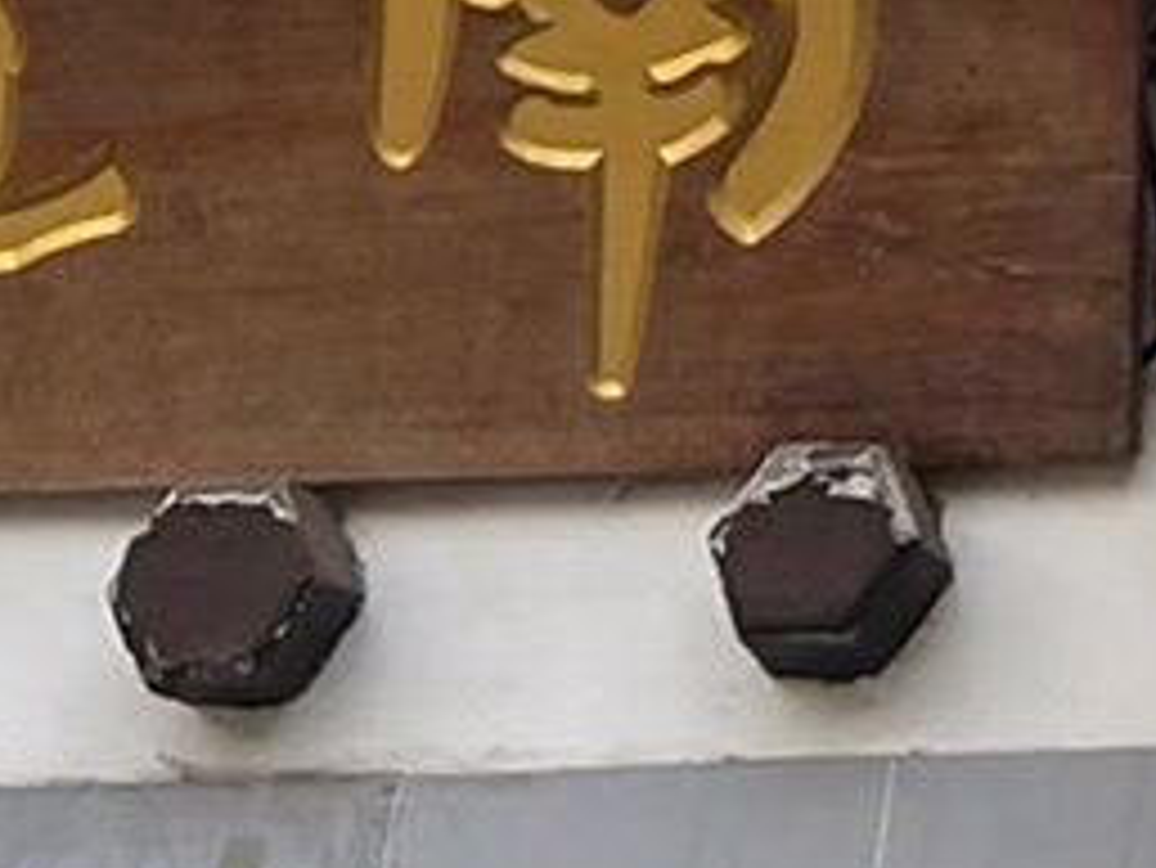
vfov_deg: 6.5
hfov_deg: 8.7
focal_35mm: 202
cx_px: 2978
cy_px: -2100
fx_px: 6749
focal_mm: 5.1
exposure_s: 1/586
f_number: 1.6
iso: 50
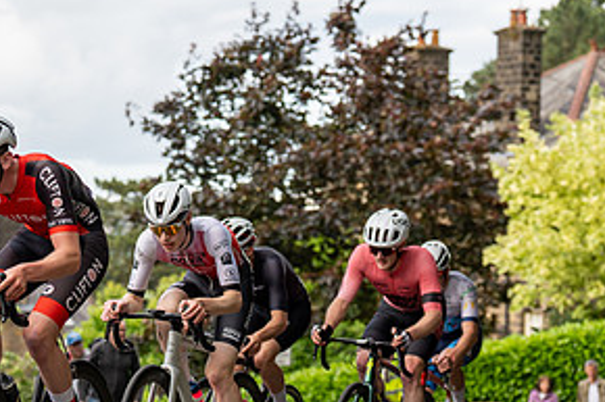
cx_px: 60
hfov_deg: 13.6
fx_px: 2519
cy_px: 205
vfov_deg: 9.1
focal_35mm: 150
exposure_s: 1/800
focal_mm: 75
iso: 400
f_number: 3.5
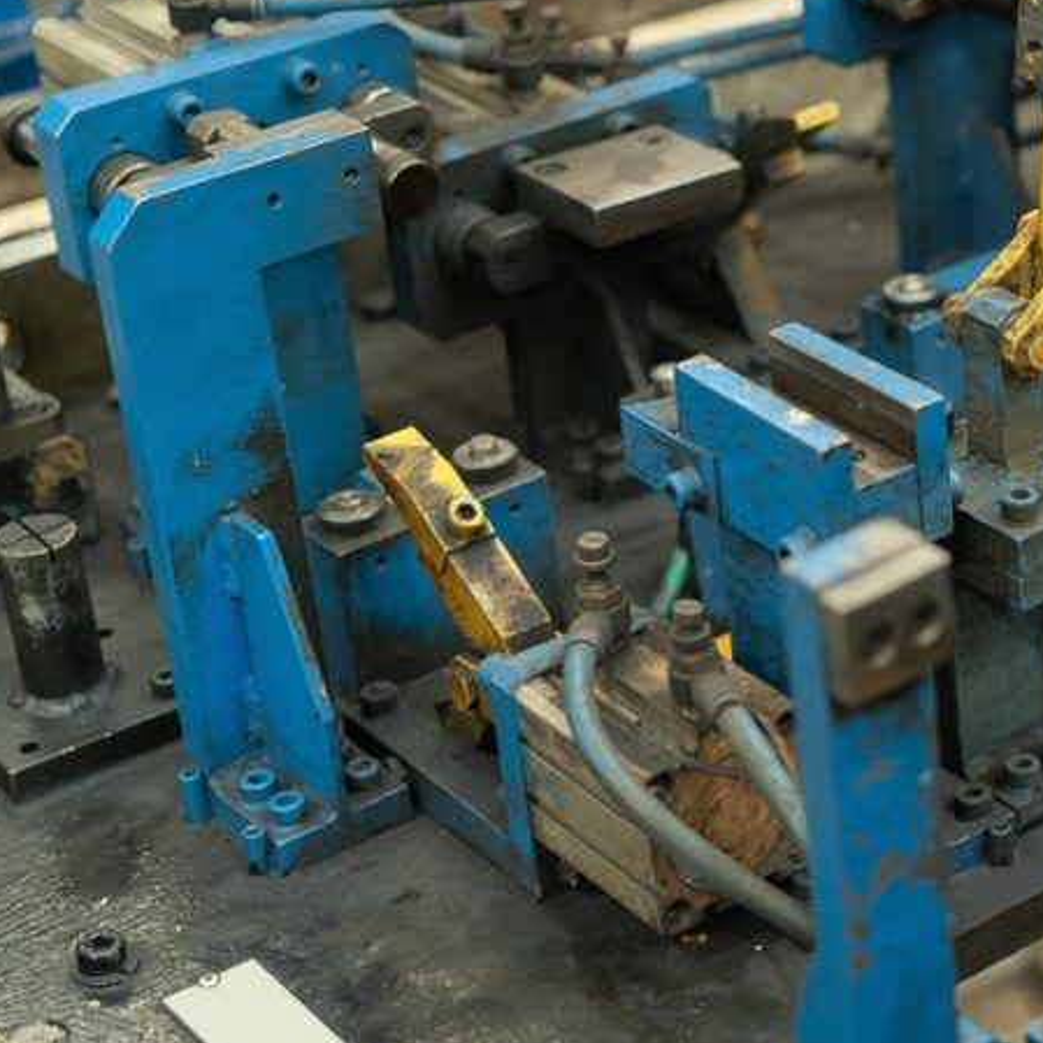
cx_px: 1141
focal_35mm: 97
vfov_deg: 17.9
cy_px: 424
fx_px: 3307
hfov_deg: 17.3
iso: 1000
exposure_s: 1/160
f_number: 2.8
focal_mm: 50
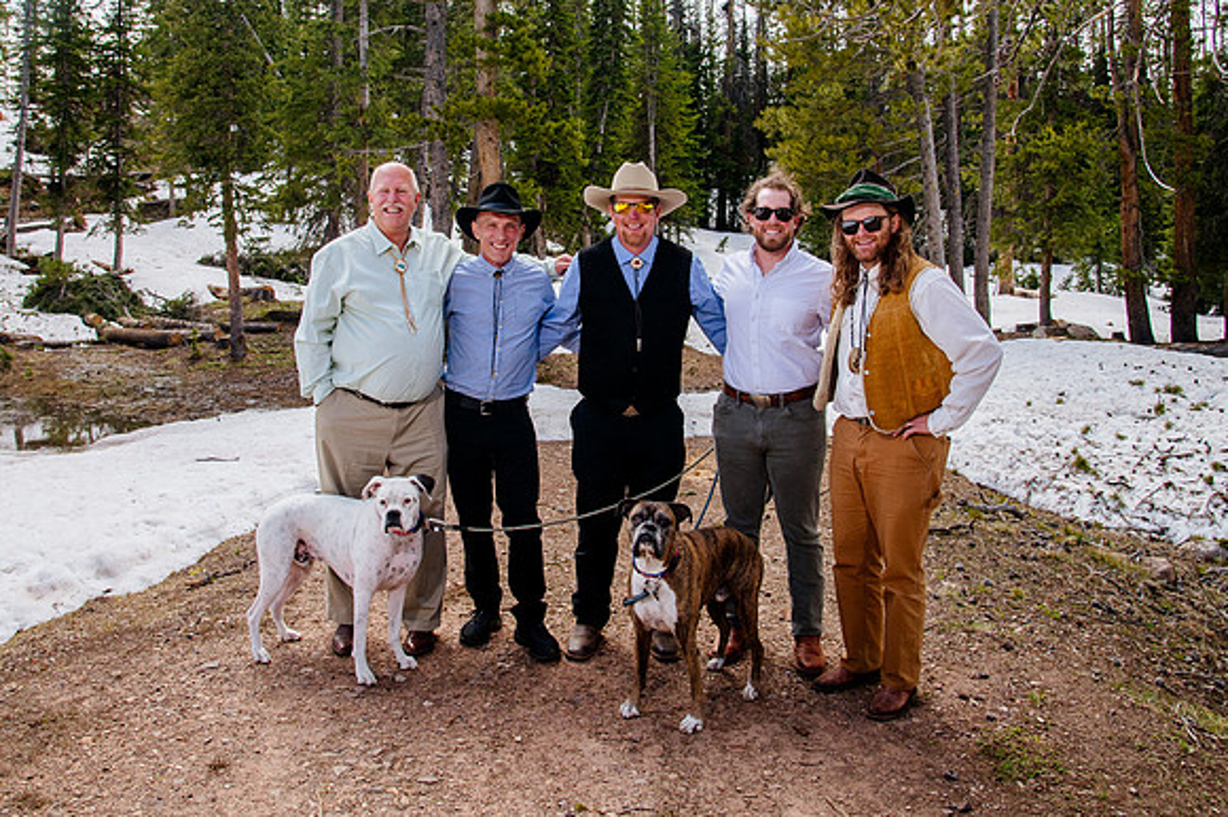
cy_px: 324
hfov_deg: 60.6
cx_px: 572
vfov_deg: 42.3
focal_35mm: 31
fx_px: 1050
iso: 400
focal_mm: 24
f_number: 7.1
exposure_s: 1/320
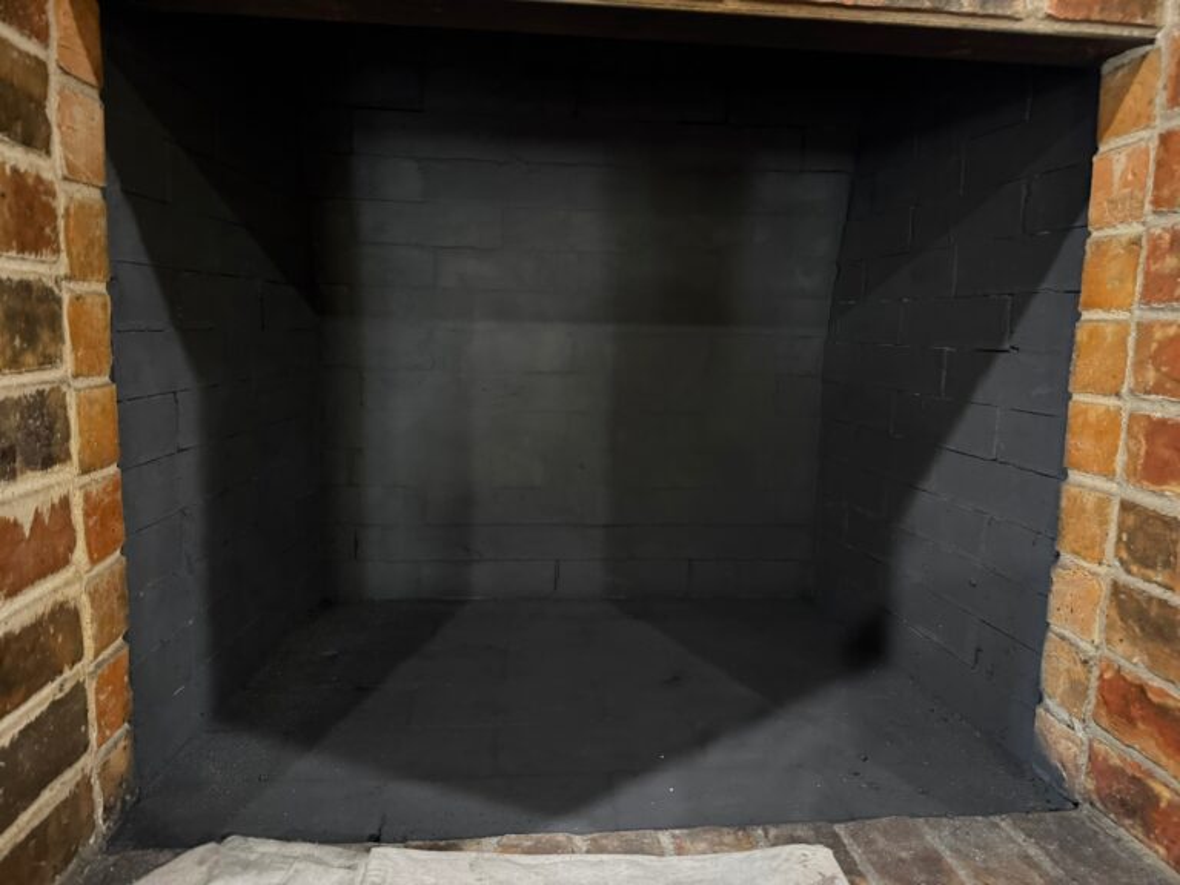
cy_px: 442
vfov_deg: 56.8
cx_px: 590
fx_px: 818
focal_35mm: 24
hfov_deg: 71.6
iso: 1600
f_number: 1.78
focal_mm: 6.76
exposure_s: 1/17
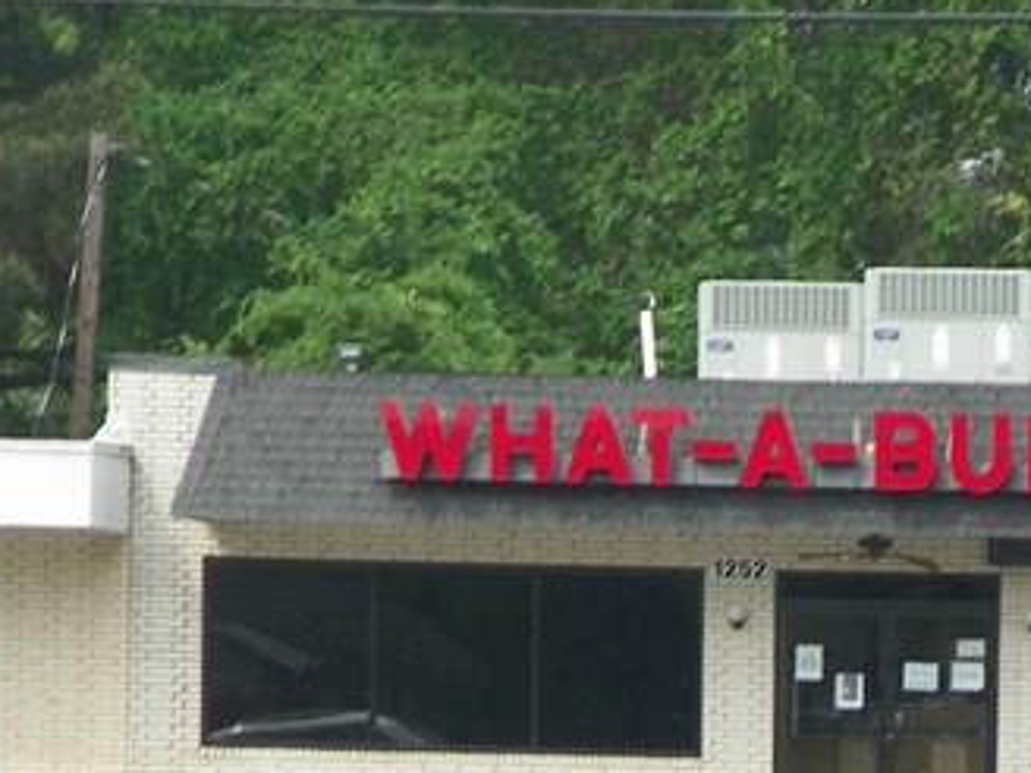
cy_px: 940
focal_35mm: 449
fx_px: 13373
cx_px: 1075
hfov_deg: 4.4
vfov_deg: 3.3
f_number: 4.5
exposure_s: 1/200
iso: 64
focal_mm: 25.7
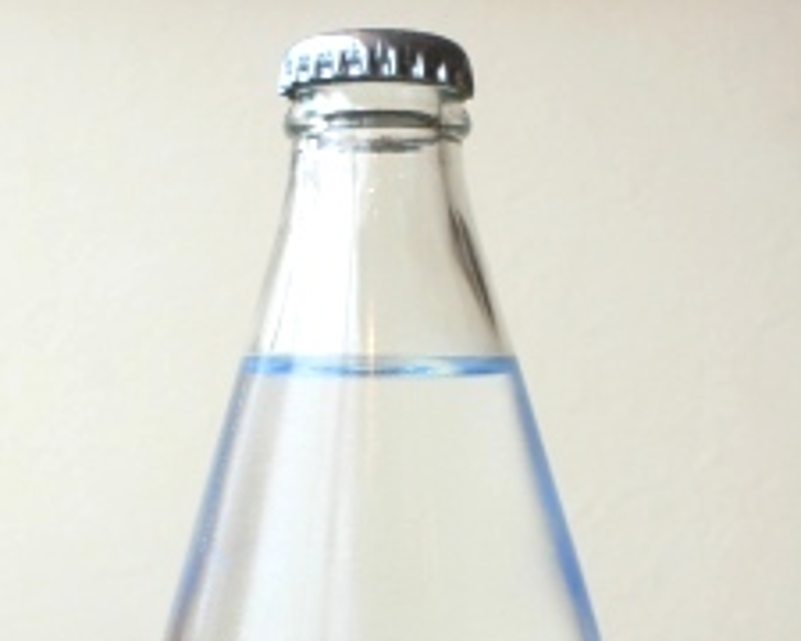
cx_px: 392
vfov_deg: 21.6
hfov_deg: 28.7
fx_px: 1565
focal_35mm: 66
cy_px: 751
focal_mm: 6.3
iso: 80
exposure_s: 1/40
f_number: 2.8
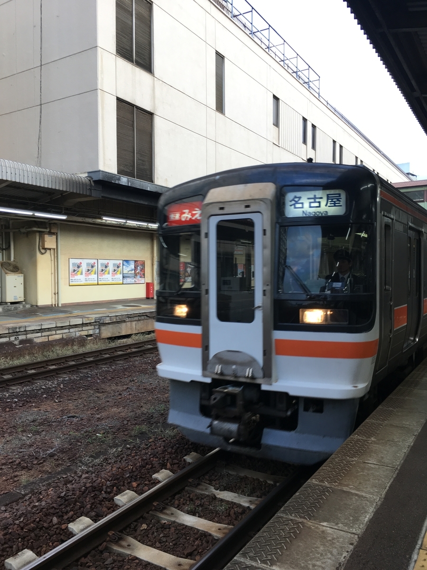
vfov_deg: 61.7
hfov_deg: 48.2
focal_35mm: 29
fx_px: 477
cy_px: 285
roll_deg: -0.8
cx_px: 214
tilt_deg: -1.6
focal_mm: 4.15
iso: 32
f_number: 2.2
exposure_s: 1/120
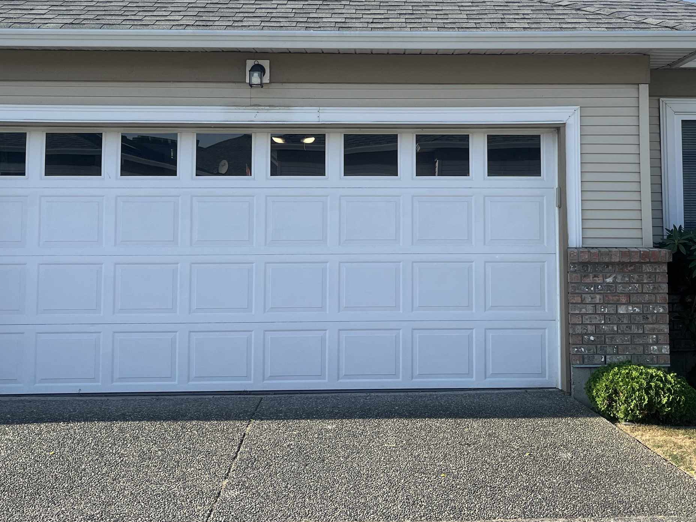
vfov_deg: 33.2
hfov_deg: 43.7
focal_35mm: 43
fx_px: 865
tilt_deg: +4.3
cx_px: 408
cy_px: 155
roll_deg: +1.0
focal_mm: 5.1
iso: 50
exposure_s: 1/2571
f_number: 1.6
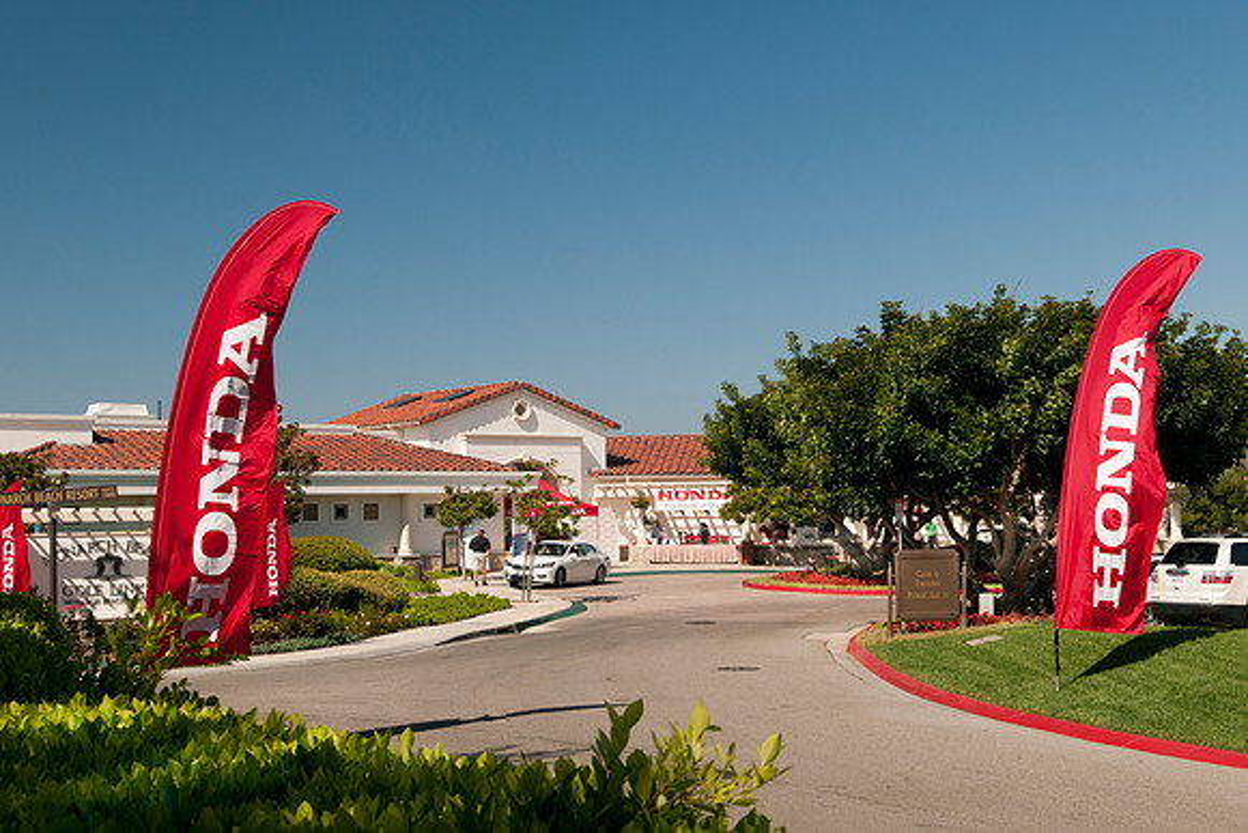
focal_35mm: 48
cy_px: 410
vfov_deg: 27.9
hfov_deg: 40.8
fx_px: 1679
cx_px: 644
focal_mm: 31
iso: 200
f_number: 8
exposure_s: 1/250
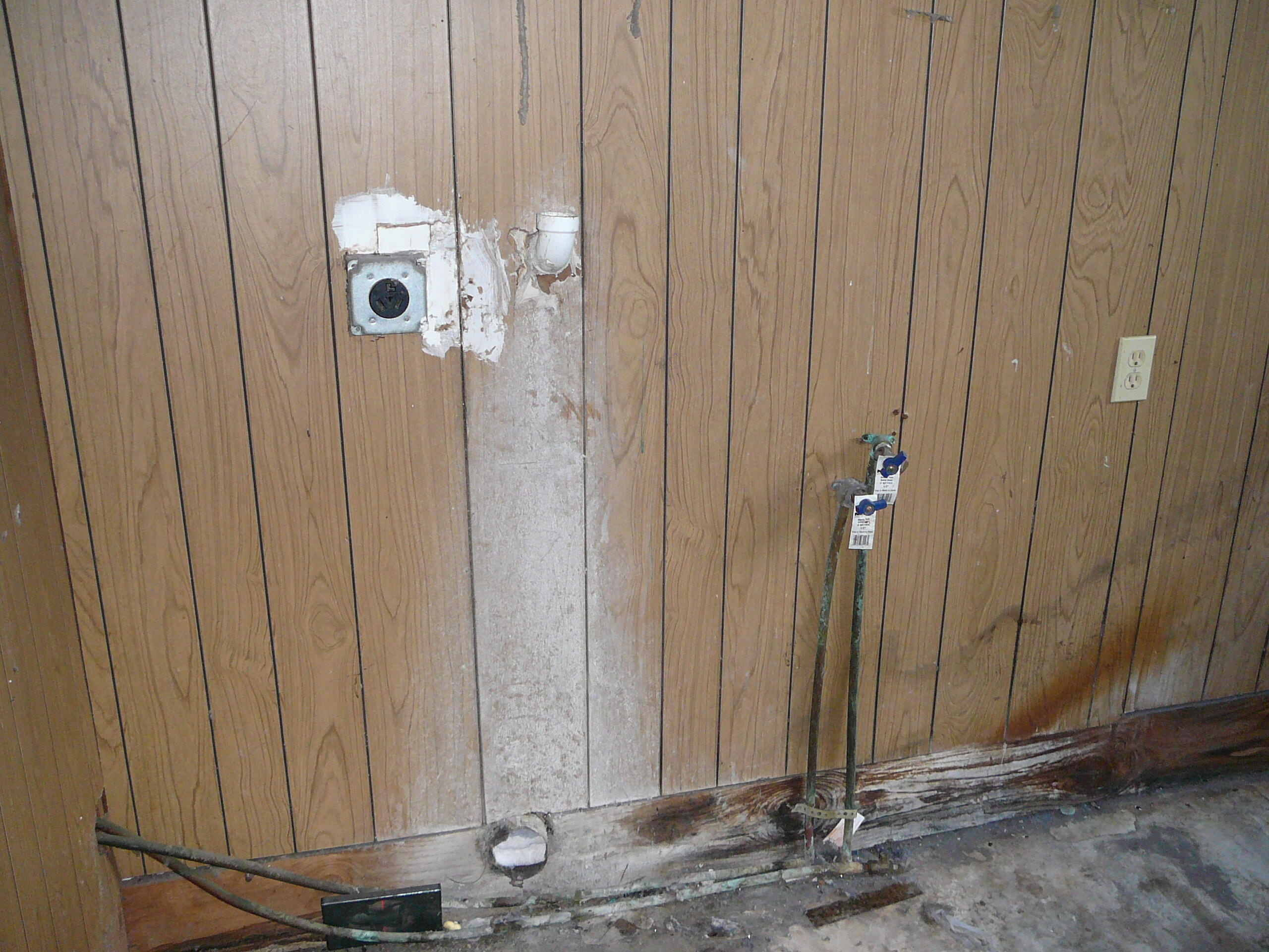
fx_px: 1283
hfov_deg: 52.6
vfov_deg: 40.7
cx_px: 634
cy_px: 476
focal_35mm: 35
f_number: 2.8
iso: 160
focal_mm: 5.2
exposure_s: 1/30
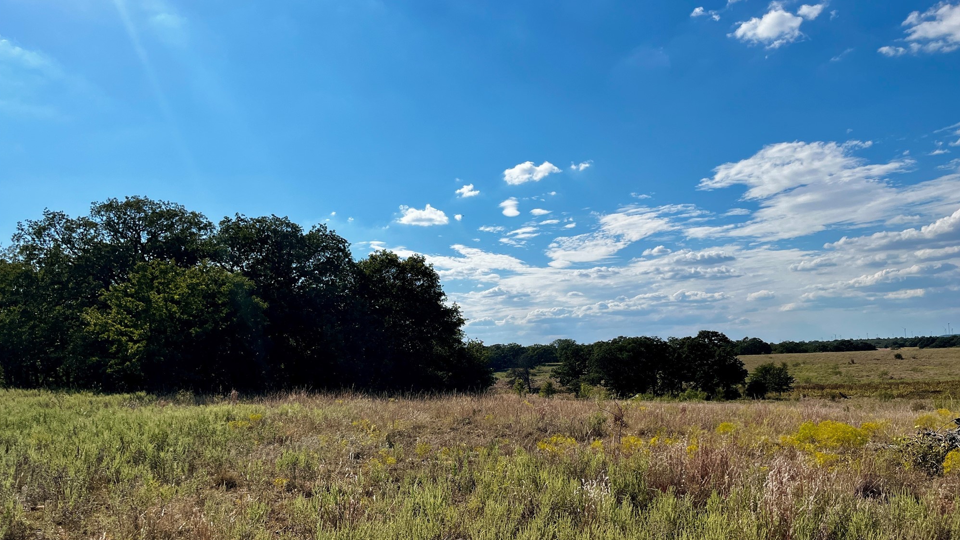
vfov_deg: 39.8
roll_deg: +3.6
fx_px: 738
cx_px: 484
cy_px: 345
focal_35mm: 29
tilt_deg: +2.1
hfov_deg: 66.1
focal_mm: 5.1
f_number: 1.6
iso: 50
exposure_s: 1/7874
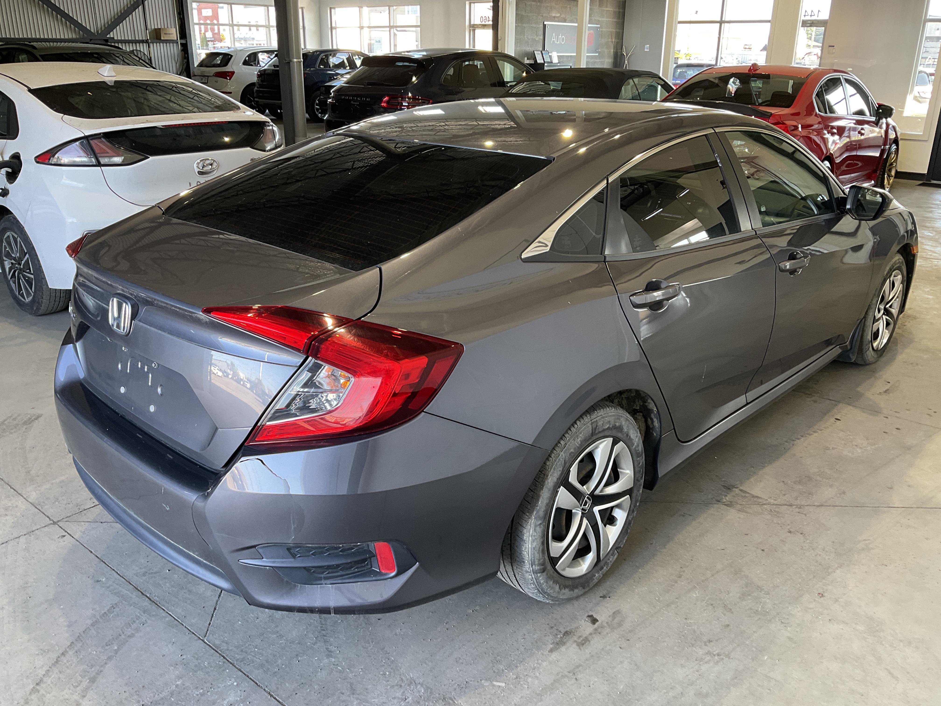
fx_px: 788
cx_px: 470
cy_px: 353
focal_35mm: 29
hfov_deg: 61.7
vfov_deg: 48.2
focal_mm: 3
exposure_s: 1/60
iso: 50
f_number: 1.8
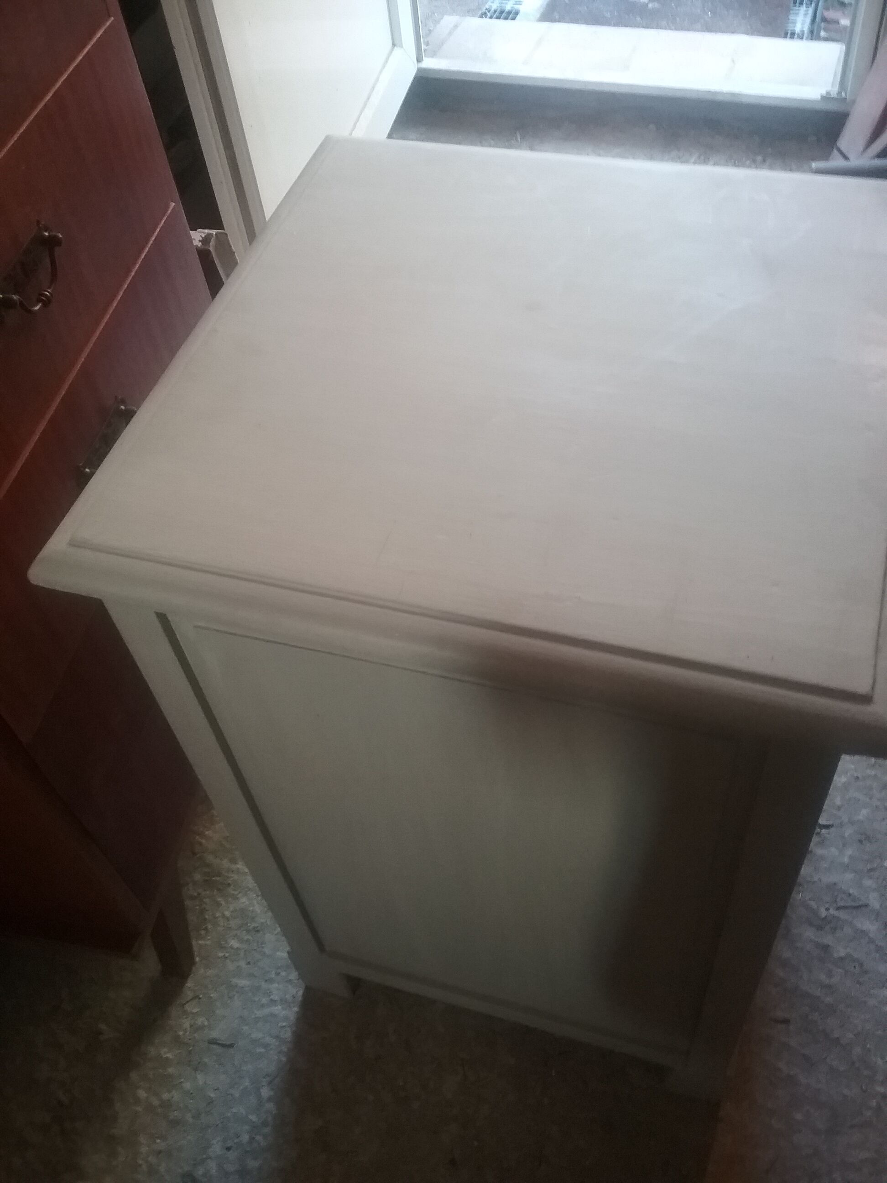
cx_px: 444
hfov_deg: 45.4
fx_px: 1059
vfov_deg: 58.4
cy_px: 592
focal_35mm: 31
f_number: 2.2
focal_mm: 3.3
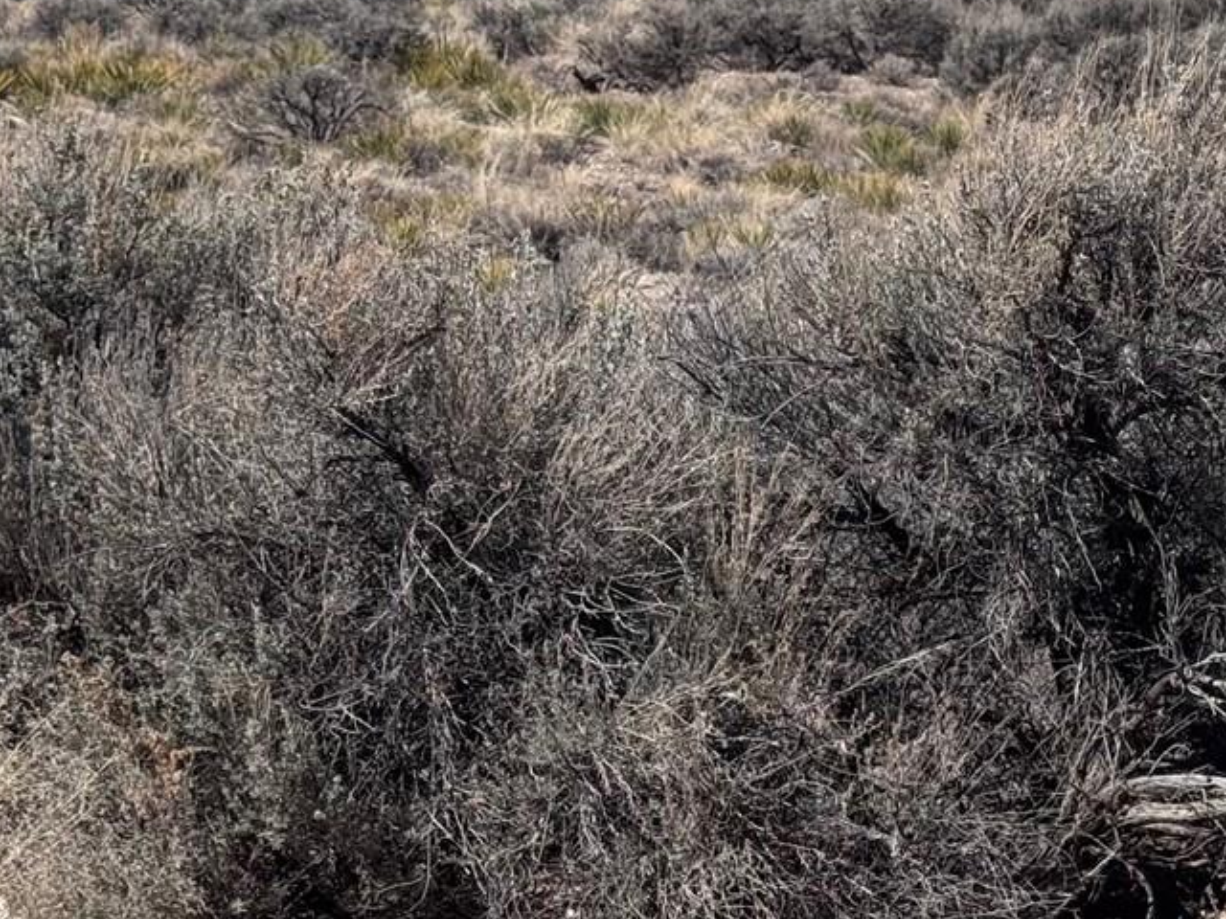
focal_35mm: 120
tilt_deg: -7.2
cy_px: 293
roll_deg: +0.8
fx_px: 4250
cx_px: 1421
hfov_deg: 15.9
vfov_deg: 12.3
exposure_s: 1/6410
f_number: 1.78
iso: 64
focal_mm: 6.76
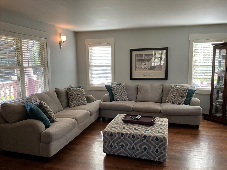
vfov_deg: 48.2
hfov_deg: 61.7
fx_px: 190
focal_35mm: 29
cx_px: 114
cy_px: 85
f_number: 1.8
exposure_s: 1/60
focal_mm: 3
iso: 50
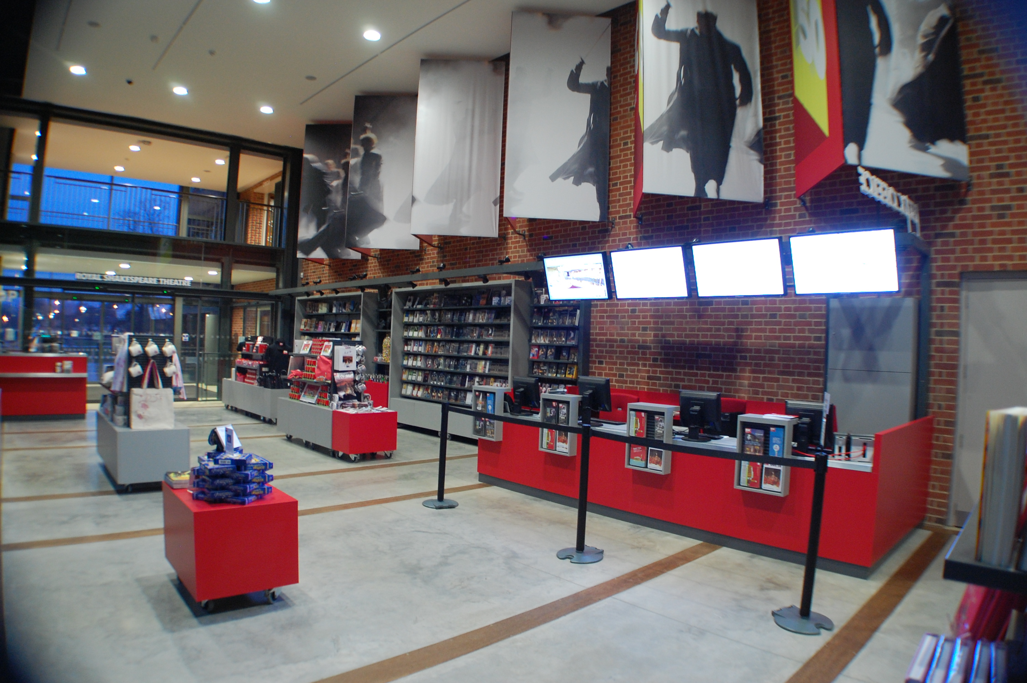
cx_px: 514
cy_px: 342
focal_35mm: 27
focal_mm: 18
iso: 800
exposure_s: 1/10
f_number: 3.5
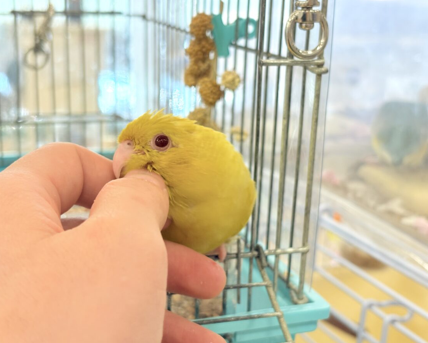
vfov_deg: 27.6
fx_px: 697
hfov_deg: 34.1
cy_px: 170
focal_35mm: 55
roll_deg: -2.0
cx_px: 227
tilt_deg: -14.0
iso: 80
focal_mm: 5.96
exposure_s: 1/100
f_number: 1.6
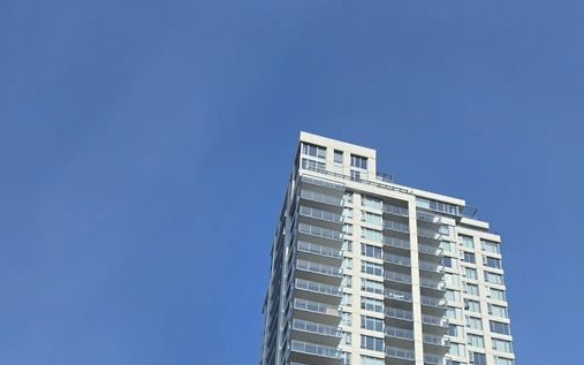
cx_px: 335
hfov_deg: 48.1
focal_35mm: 41
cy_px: 417
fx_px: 653
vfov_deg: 28.0
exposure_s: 1/2921
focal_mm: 5.4
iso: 25
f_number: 1.8
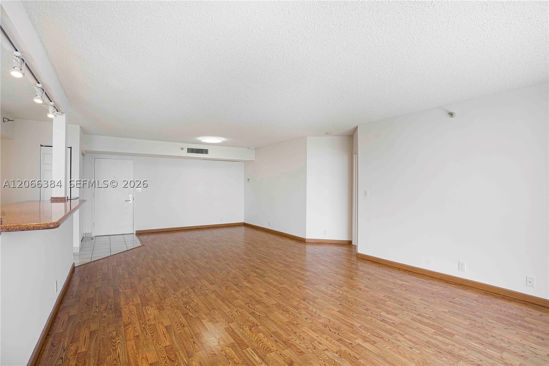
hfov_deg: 96.7
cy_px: 183
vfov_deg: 73.8
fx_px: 244
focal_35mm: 16
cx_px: 274
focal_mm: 16
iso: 400
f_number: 8
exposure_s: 1/60
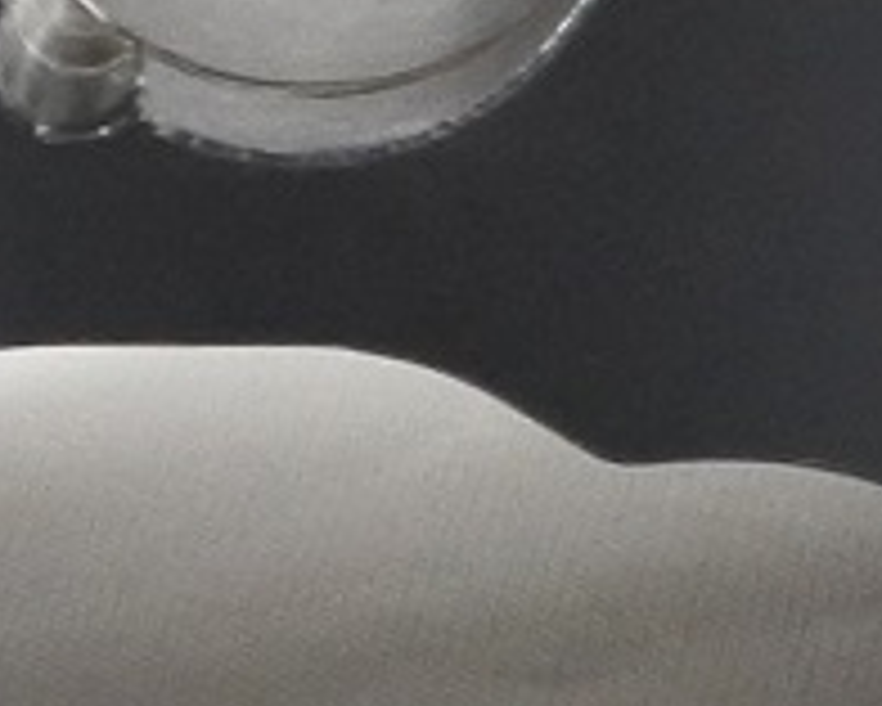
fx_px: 9950
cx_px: 1701
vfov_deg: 4.0
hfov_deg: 5.0
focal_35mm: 381
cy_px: -297
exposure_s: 1/125
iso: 560
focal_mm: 16.1
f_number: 4.5
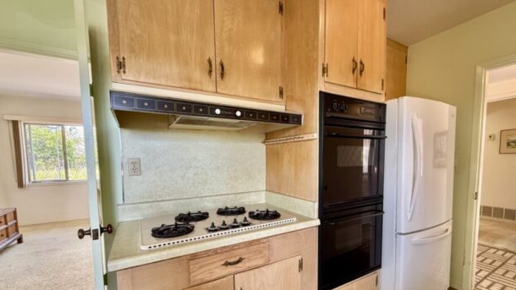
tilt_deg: -3.7
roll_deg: +0.6
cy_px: 176
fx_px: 219
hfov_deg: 99.4
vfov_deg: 66.3
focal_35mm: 16
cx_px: 262
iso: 250
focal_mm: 2.22
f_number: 2.2
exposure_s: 1/120
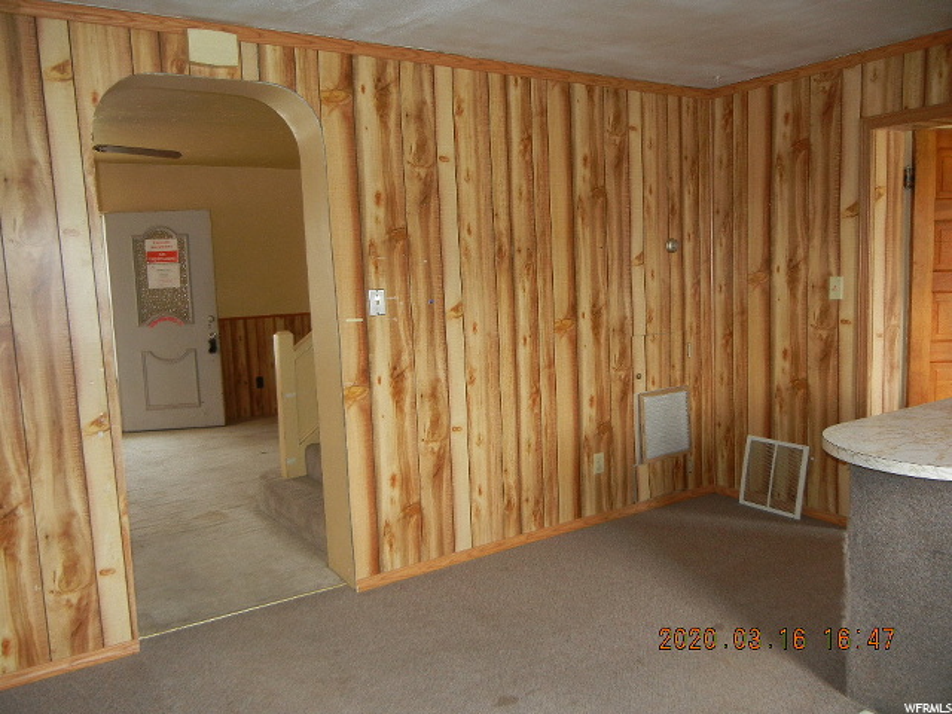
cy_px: 357
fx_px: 825
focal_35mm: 30
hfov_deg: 60.0
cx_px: 476
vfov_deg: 46.8
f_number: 3.5
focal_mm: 5.4
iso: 222
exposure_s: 1/30
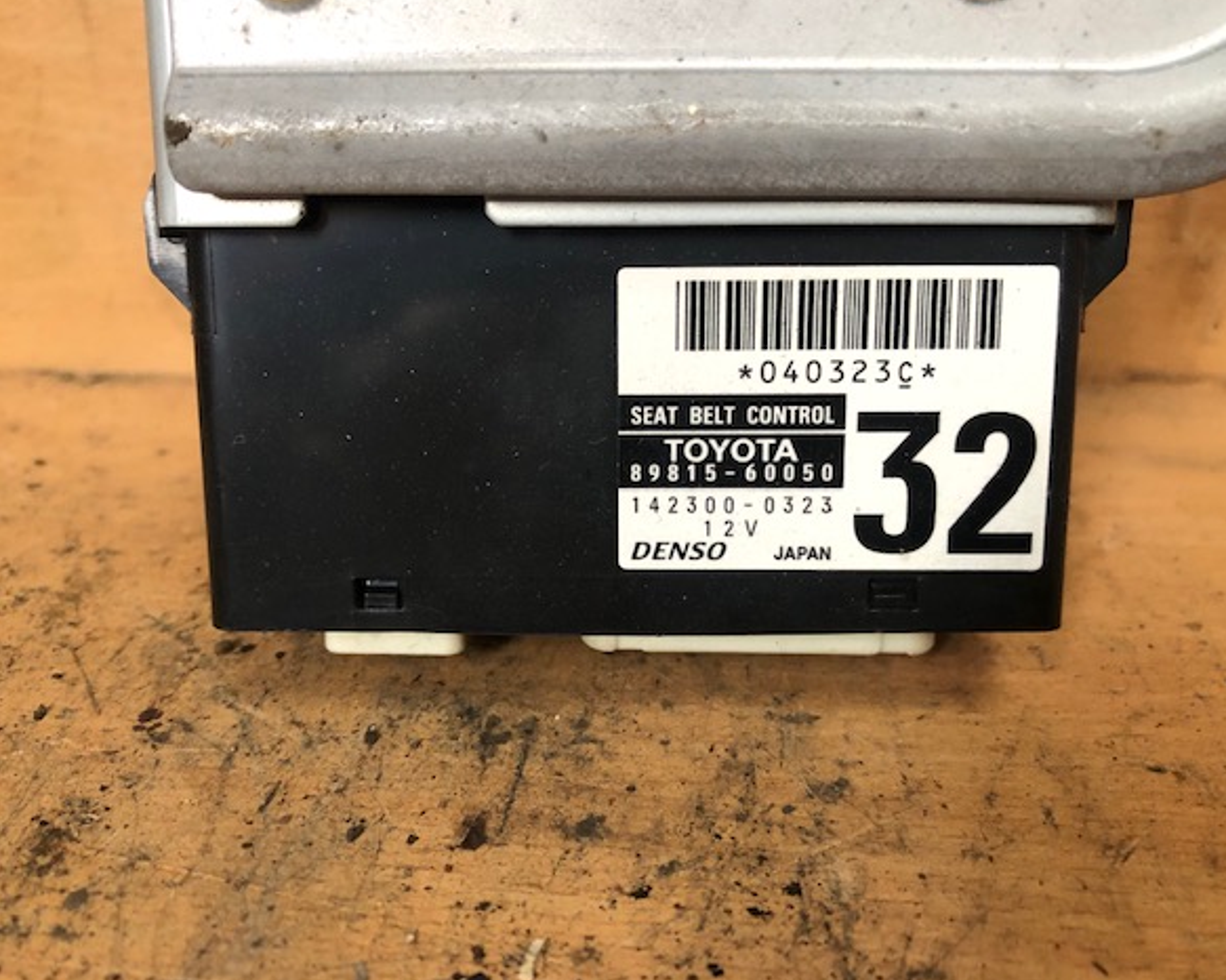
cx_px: 604
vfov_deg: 48.5
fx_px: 1088
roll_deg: +2.0
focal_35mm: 30
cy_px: 490
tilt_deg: -25.7
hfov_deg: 58.8
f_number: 1.8
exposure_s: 1/11
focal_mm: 4
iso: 100
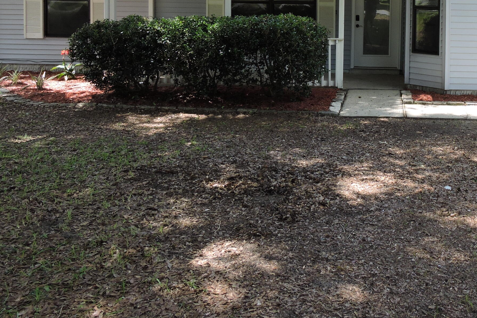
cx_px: 392
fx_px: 557
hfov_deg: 43.9
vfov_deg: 30.4
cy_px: 26
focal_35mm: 42
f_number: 3.3
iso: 100
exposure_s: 1/200
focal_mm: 4.3
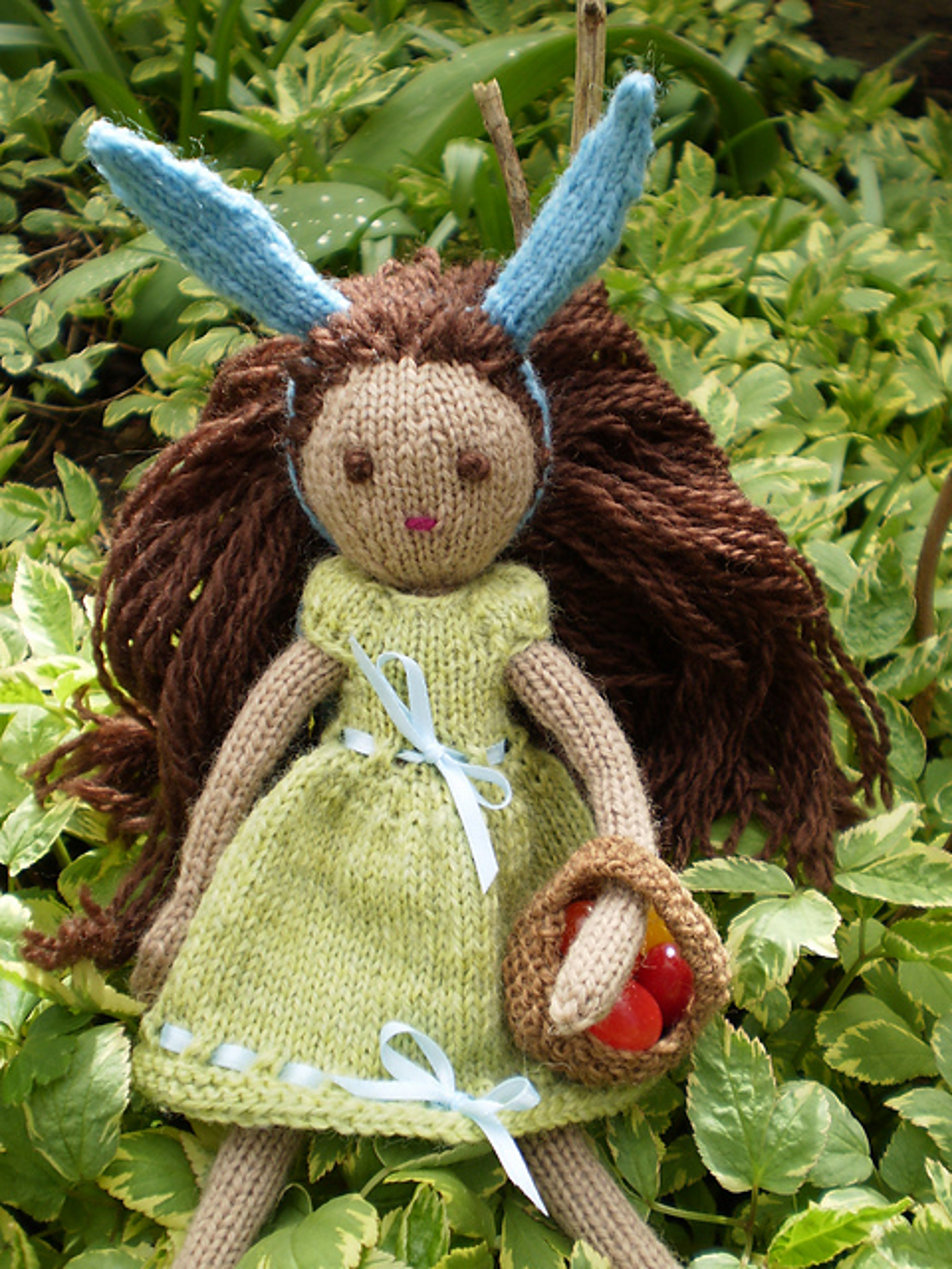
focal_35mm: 42
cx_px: 476
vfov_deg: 44.8
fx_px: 1540
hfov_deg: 34.3
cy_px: 634
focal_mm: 7.4
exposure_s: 1/250
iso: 64
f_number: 3.5
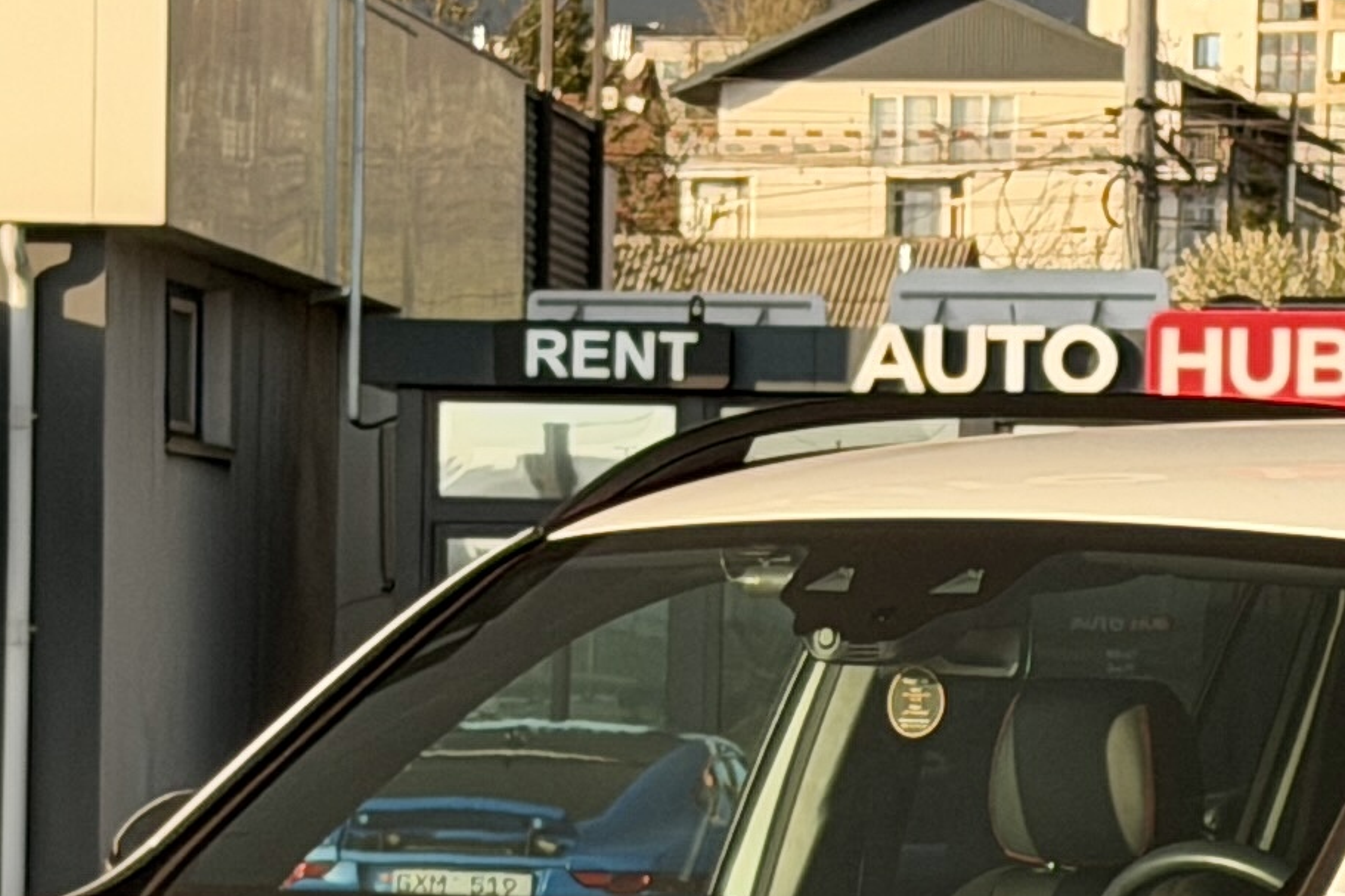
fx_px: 8255
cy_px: 1305
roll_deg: +0.4
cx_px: 754
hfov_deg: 9.3
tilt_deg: -3.4
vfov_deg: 6.1
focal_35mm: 221
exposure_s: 1/1203
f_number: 1.78
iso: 64
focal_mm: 6.76
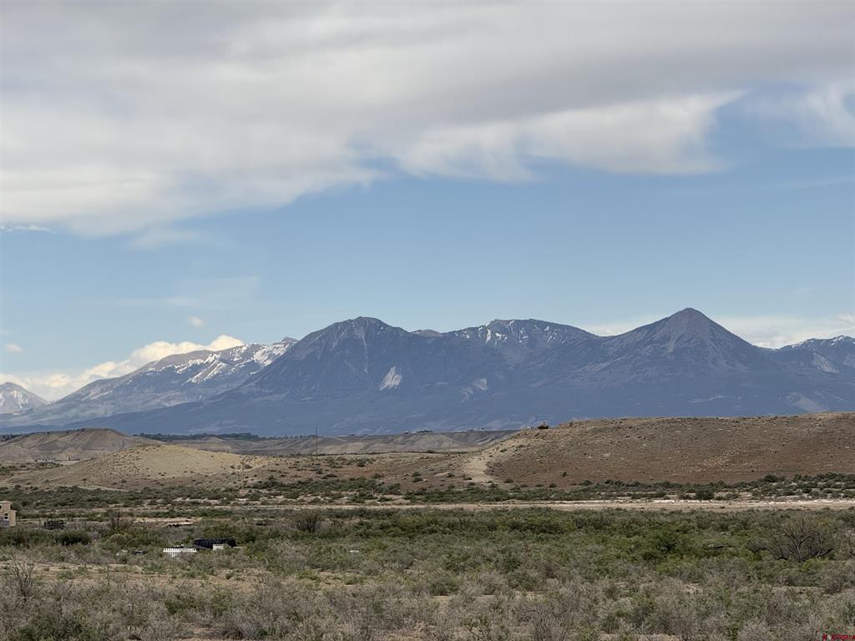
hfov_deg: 16.4
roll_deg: +1.7
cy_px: 320
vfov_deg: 12.3
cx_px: 428
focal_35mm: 120
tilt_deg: +3.4
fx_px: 2964
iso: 50
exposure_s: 1/1546
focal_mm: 15.66
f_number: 2.8
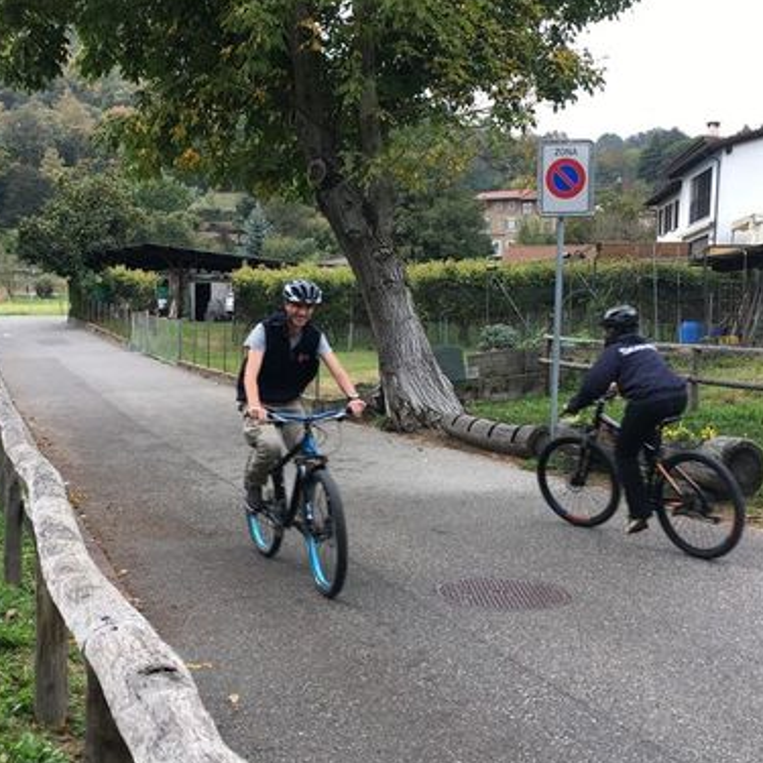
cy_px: 419
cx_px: 289
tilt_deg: -0.9
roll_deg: -0.9
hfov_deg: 40.7
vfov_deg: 40.9
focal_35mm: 41
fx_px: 1022
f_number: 2.2
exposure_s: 1/122
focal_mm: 4.15
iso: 25
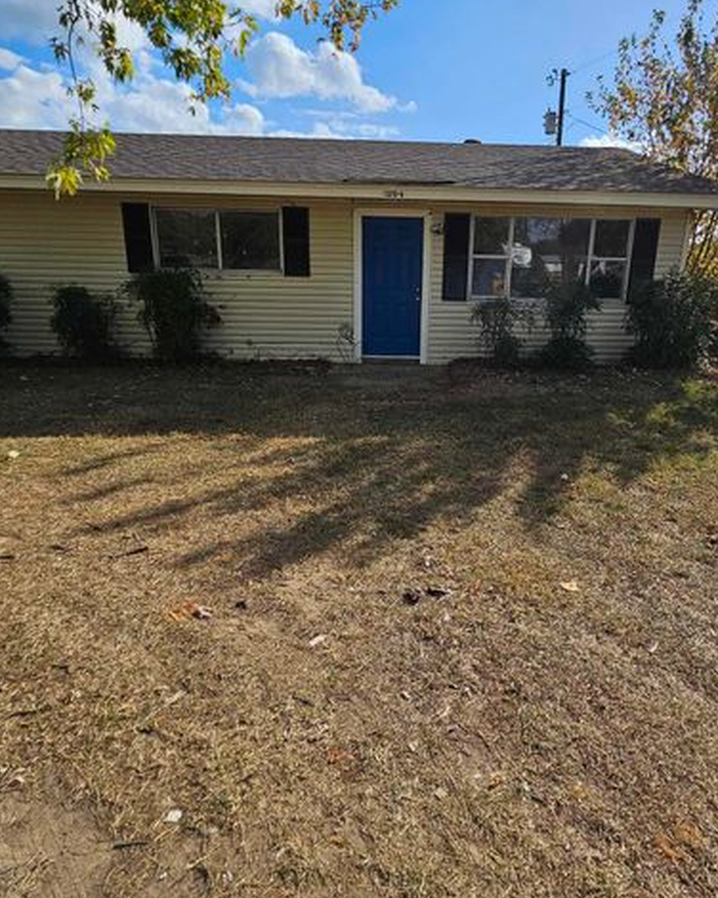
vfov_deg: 86.1
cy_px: 402
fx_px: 478
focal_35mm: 18
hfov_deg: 73.4
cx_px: 409
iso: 50
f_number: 2.2
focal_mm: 2.2
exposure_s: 1/2664
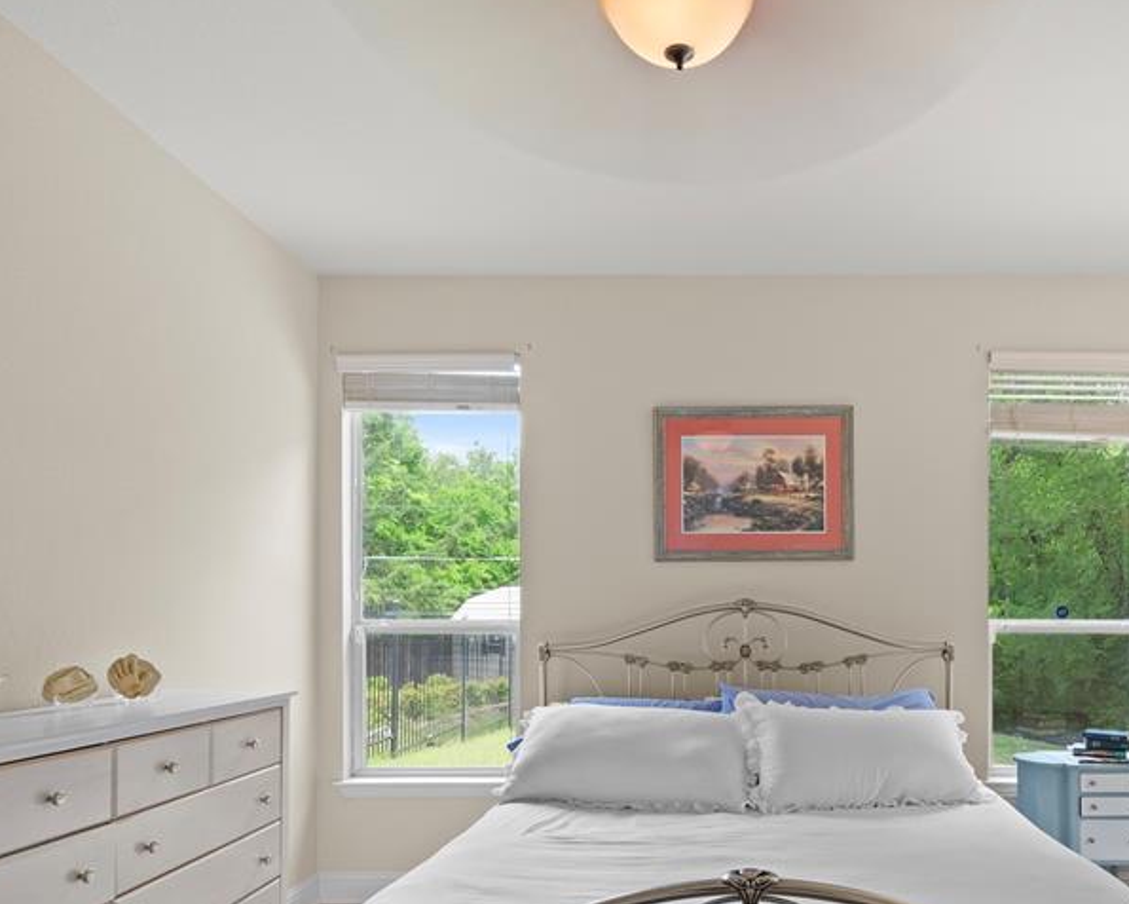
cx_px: 772
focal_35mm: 21
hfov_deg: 74.7
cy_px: 625
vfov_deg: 63.3
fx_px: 702
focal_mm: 13
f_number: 9
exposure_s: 1/1.67
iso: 250
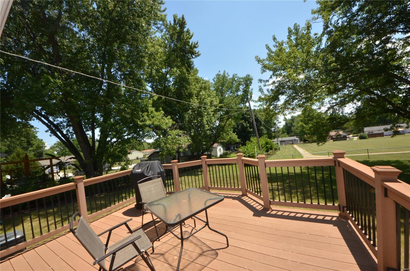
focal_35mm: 12
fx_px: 136
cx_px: 205
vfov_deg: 89.7
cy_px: 136
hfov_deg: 112.7
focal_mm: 8
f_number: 22
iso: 1000
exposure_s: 1/250
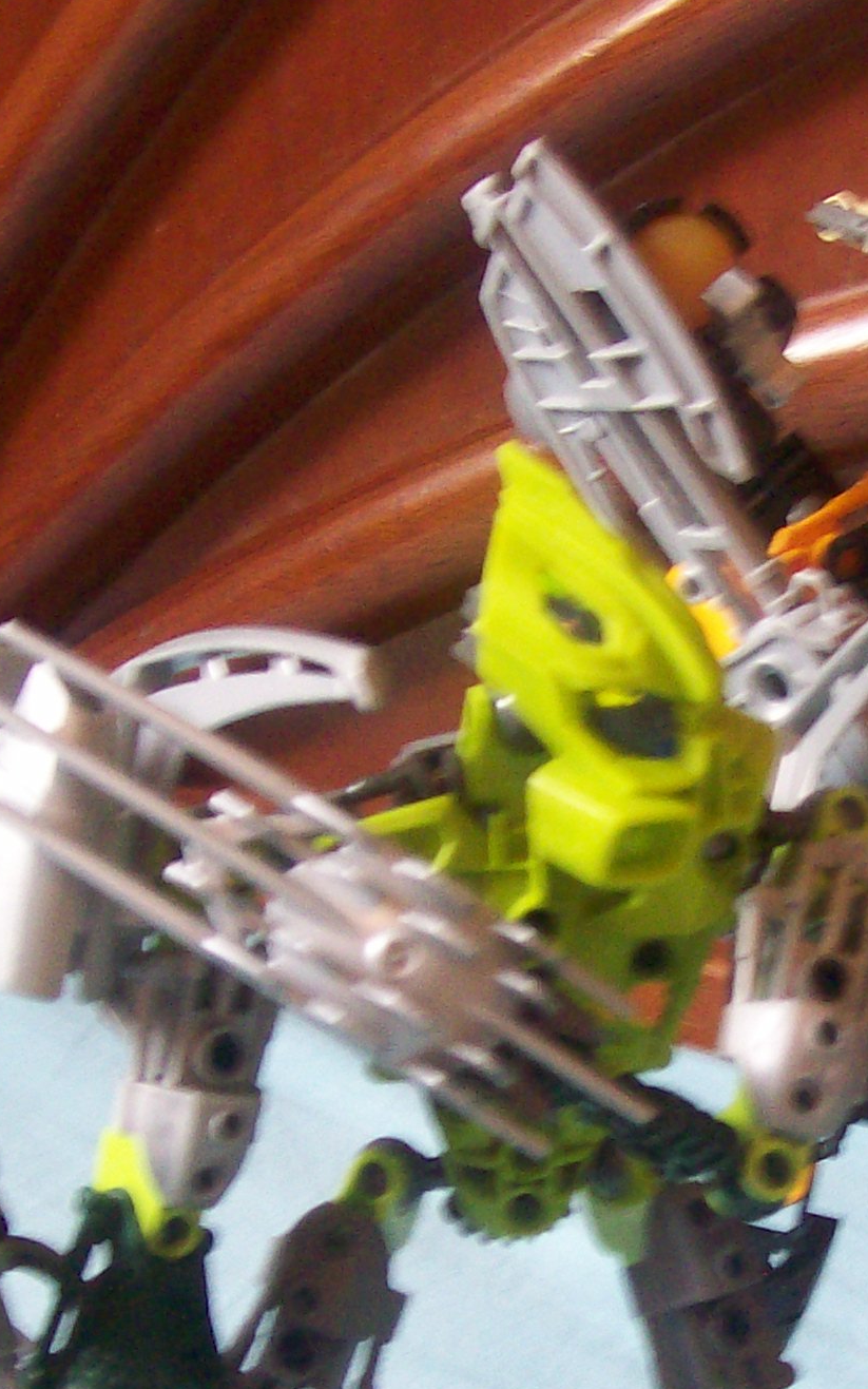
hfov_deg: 14.6
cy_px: 947
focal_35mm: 89
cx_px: 729
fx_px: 3369
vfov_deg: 23.2
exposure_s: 1/22.6
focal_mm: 6
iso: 160
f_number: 2.7
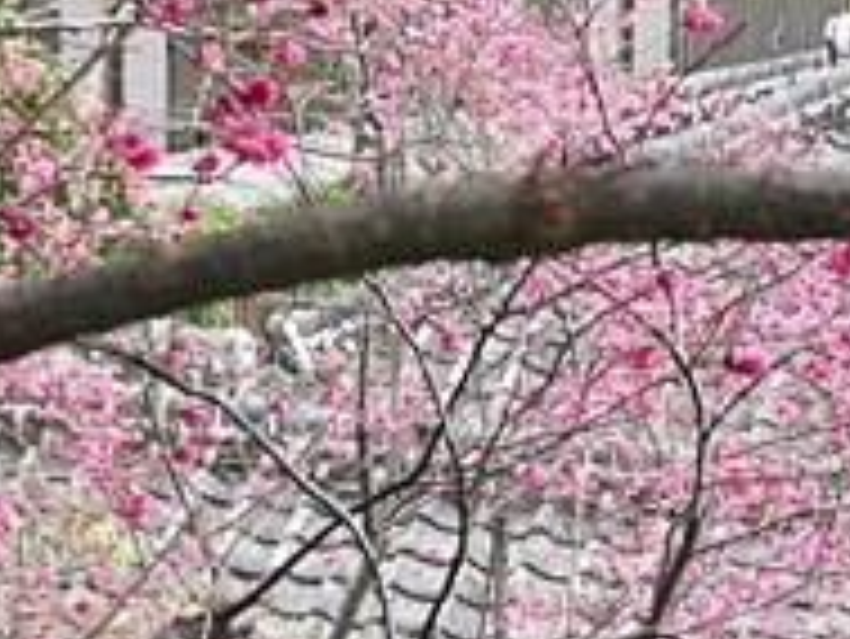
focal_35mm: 169
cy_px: 529
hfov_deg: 11.7
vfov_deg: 8.8
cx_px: 490
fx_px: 4152
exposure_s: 1/250
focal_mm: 16
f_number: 4
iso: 200
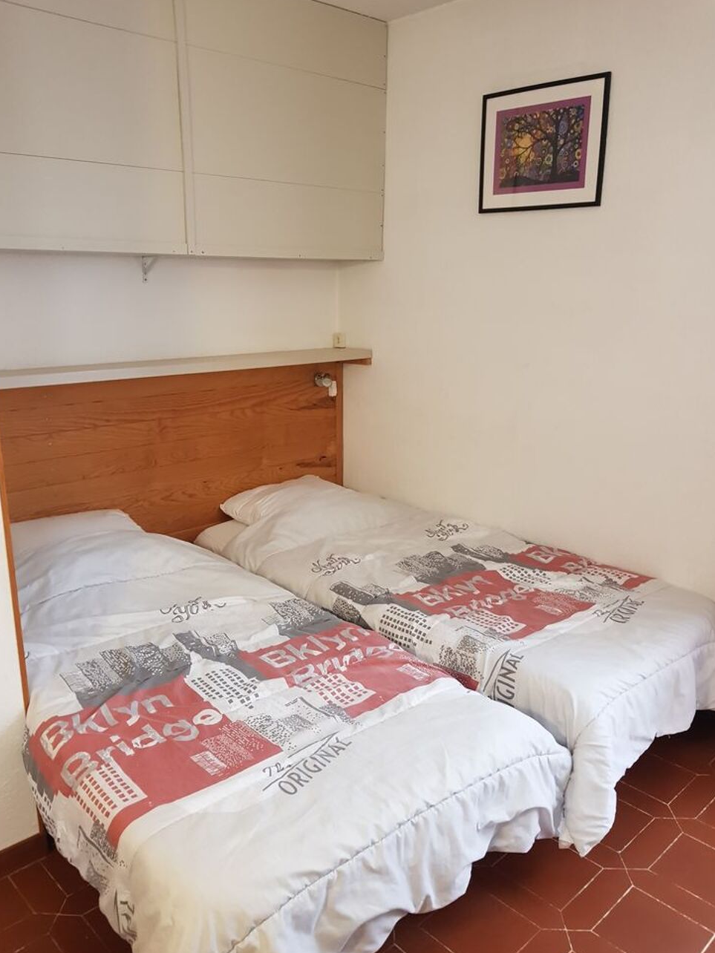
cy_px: 478
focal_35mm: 27
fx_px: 744
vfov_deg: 65.3
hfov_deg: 51.4
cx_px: 353
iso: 200
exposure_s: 1/23
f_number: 1.7
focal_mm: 4.2
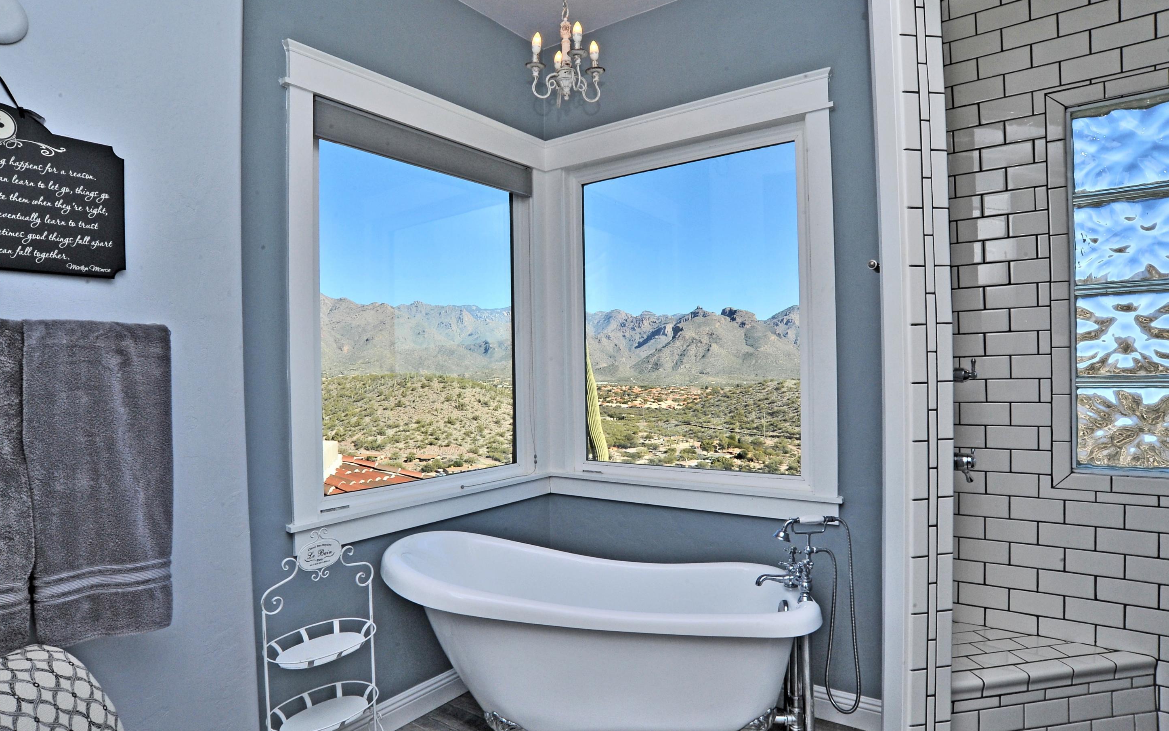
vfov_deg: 62.2
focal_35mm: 19
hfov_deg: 88.0
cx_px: 574
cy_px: 362
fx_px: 605
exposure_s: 1/160
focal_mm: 18
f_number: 20
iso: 640
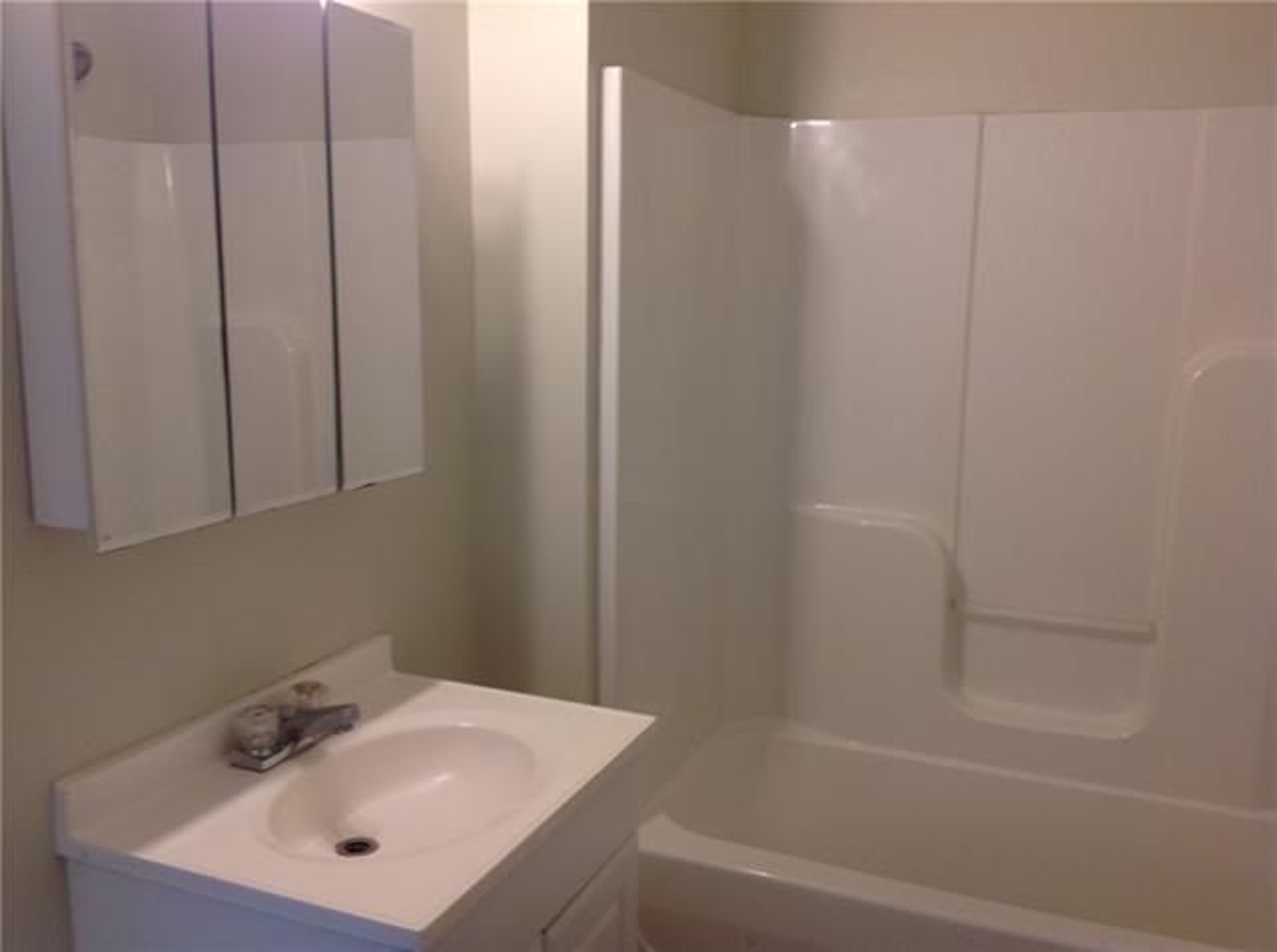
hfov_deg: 52.7
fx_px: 1288
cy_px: 476
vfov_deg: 40.5
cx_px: 638
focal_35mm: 35
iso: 50
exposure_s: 1/20
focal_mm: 4.28
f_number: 2.4
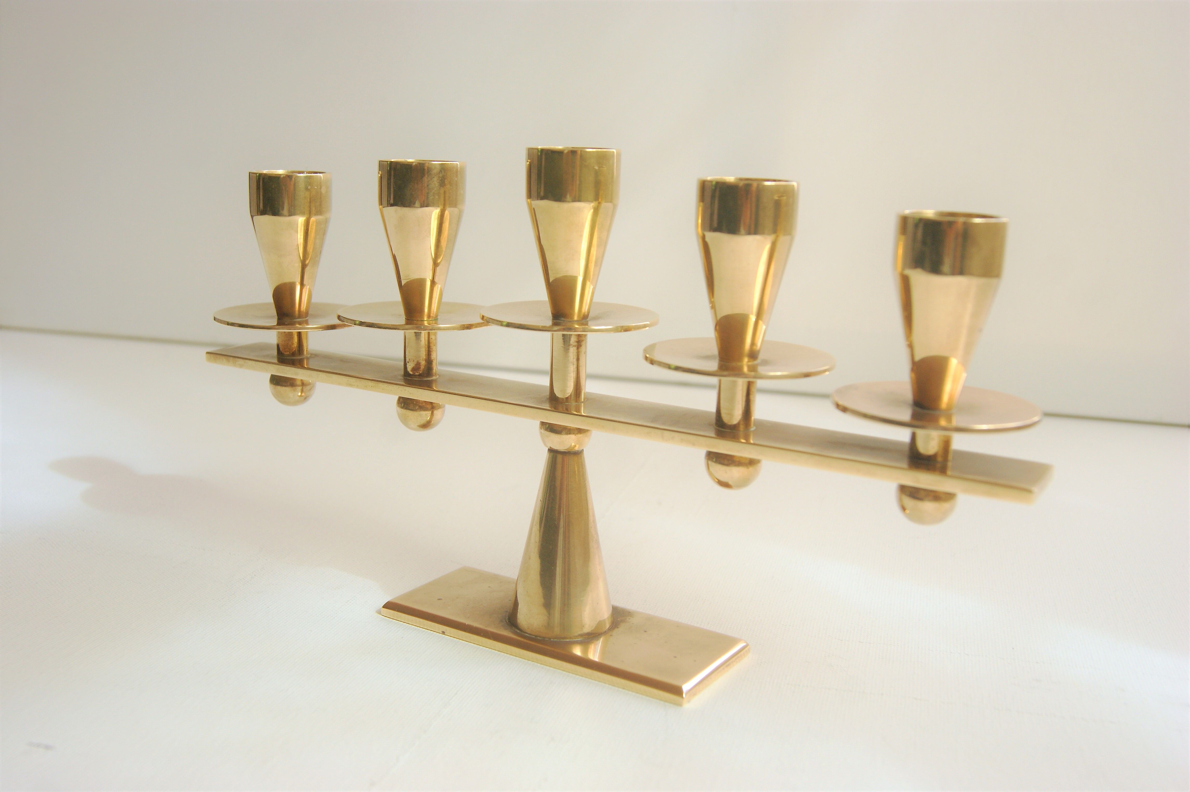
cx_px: 595
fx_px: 1288
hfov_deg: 49.6
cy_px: 396
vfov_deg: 34.2
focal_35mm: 39
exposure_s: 1/50
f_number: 5.6
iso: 100
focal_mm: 26
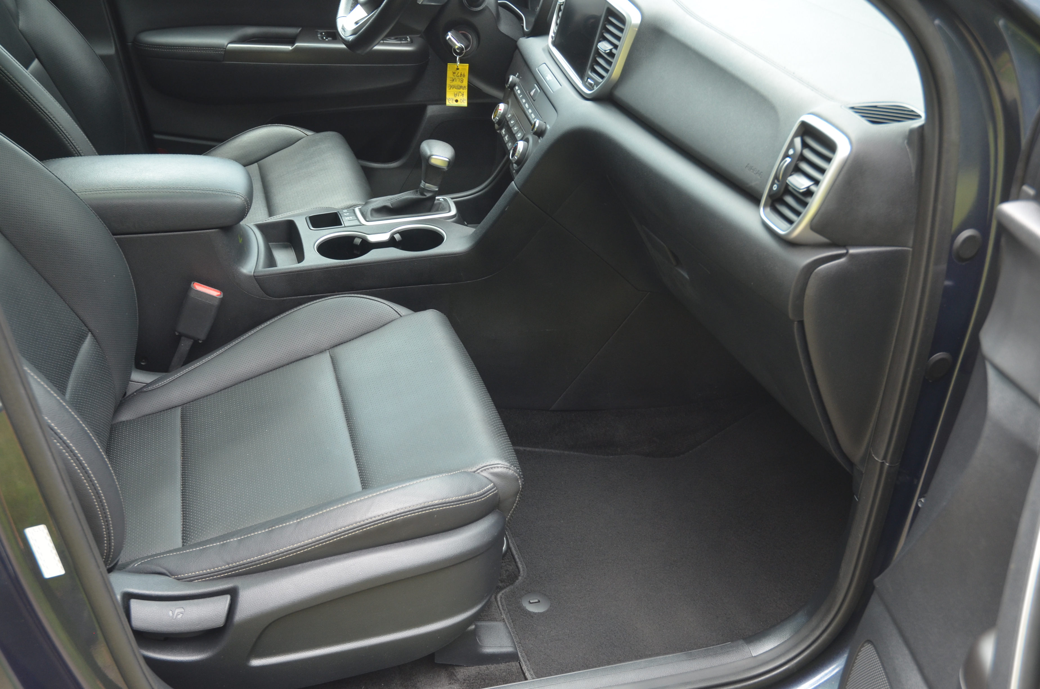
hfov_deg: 51.4
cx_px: 520
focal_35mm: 38
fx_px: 1081
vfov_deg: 35.3
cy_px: 344
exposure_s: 1/100
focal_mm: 25
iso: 400
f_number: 5
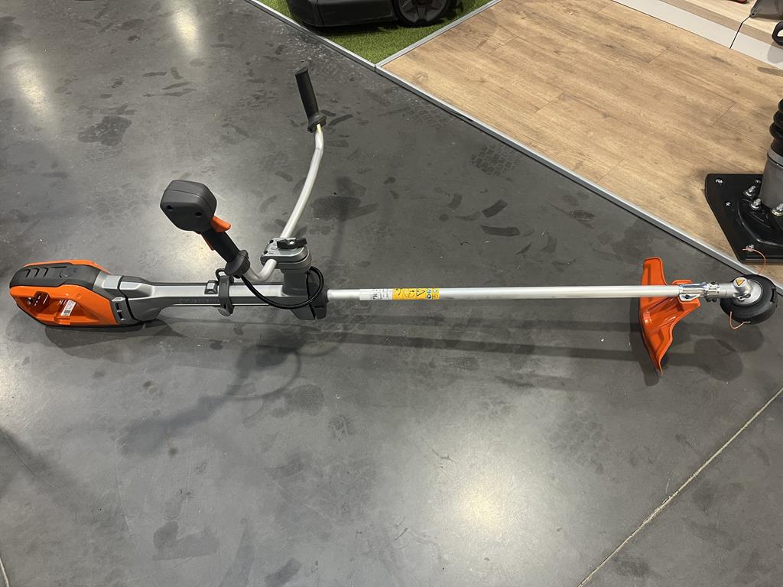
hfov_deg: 67.3
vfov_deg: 53.1
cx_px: 392
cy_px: 294
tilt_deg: -52.3
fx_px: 588
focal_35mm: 26
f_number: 1.6
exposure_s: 1/50
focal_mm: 5.1
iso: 80
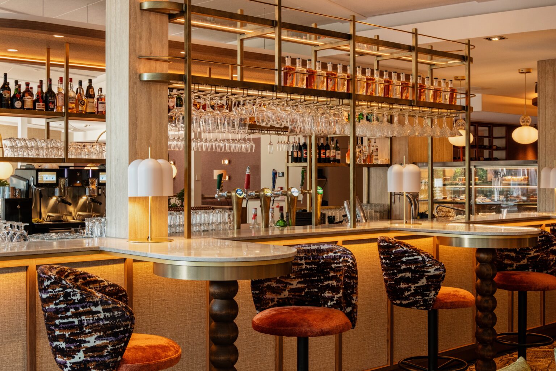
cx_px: 278
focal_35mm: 47
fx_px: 726
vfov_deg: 28.6
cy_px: 186
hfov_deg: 41.9
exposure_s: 1/8
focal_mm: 31.4
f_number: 9
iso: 320
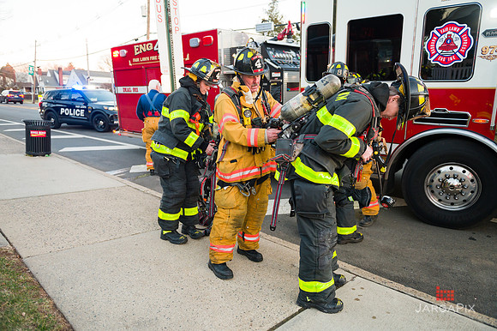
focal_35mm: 24
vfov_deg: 53.1
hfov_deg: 73.8
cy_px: 166
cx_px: 248
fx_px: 331
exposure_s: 1/320
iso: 1000
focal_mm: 24
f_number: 3.2
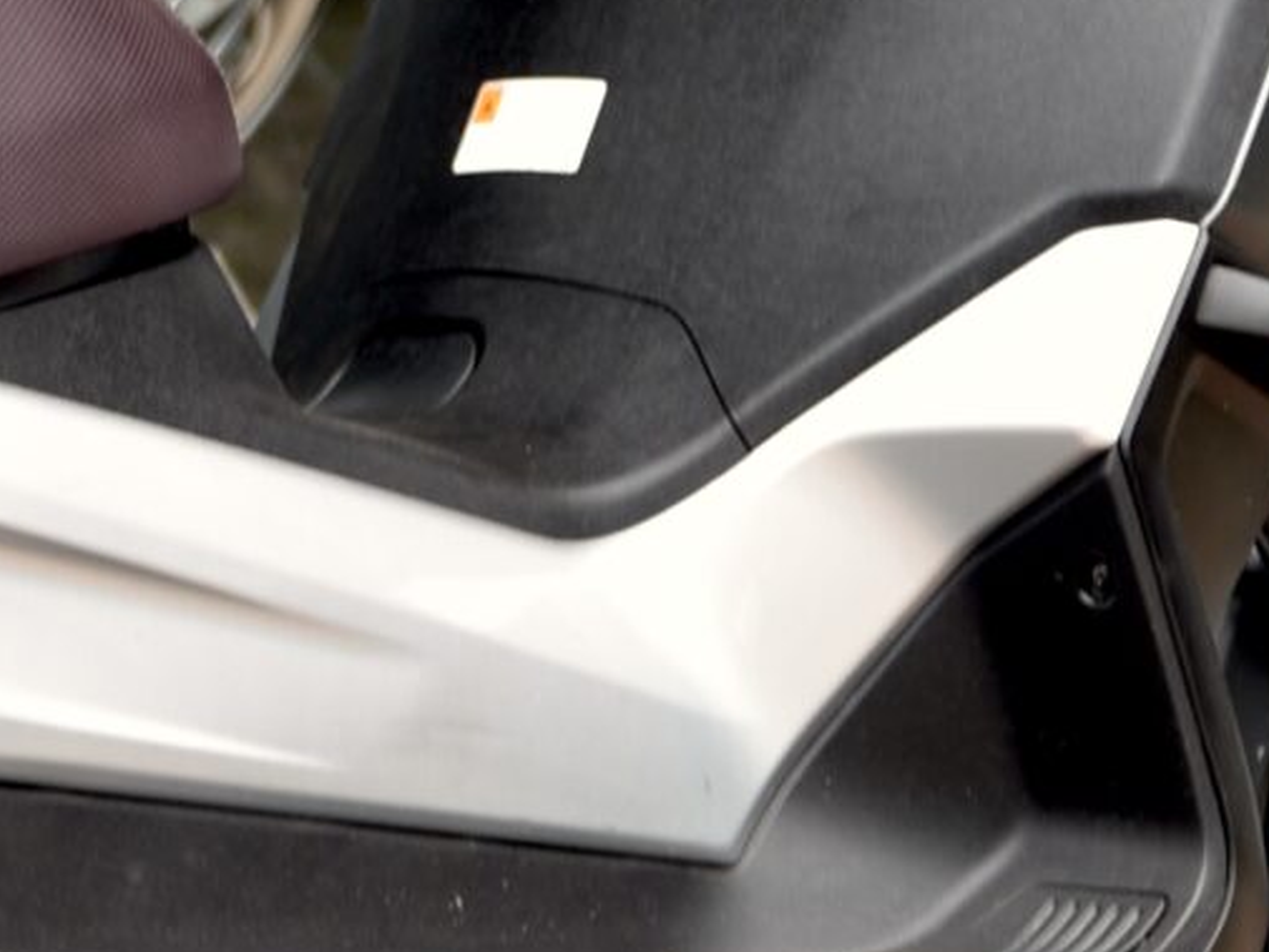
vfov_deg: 5.2
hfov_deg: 6.9
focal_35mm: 283
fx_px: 10377
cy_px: 119
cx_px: -585
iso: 100
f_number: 2.8
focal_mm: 58
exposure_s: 1/40
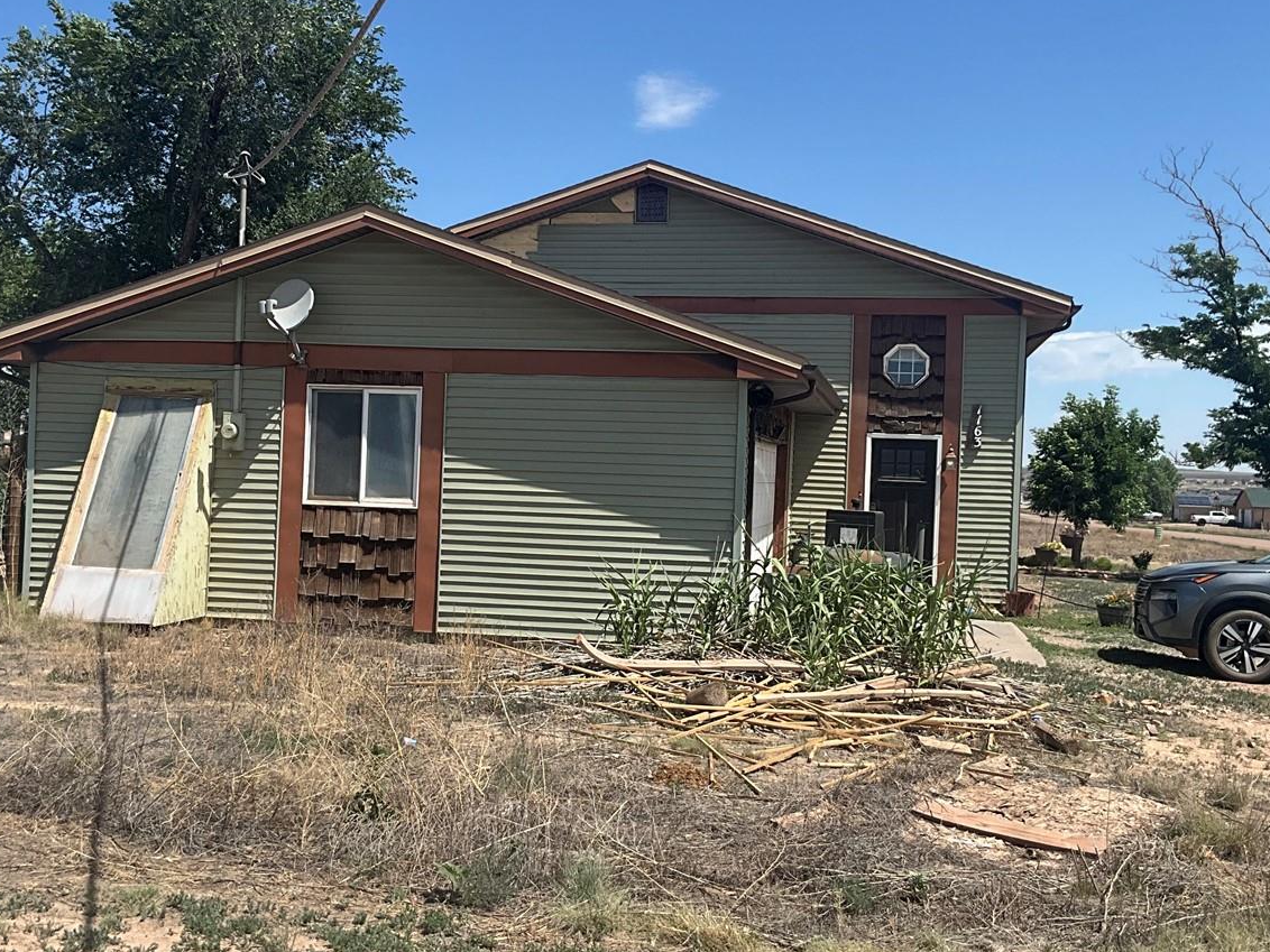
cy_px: 461
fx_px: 1504
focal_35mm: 41
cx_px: 560
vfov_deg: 35.1
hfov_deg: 45.7
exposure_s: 1/2427
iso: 25
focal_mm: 3
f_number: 1.8
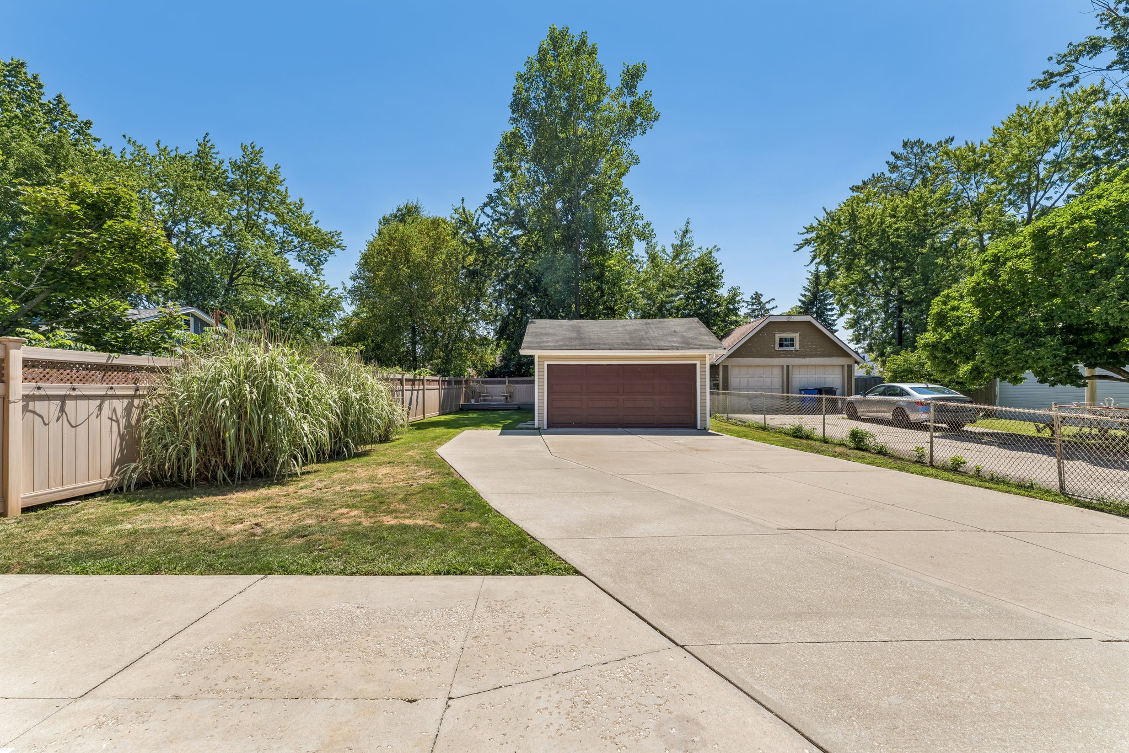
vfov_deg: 81.2
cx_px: 564
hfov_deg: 104.3
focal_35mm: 14
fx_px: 439
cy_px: 376
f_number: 8
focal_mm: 14
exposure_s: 1/500
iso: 200
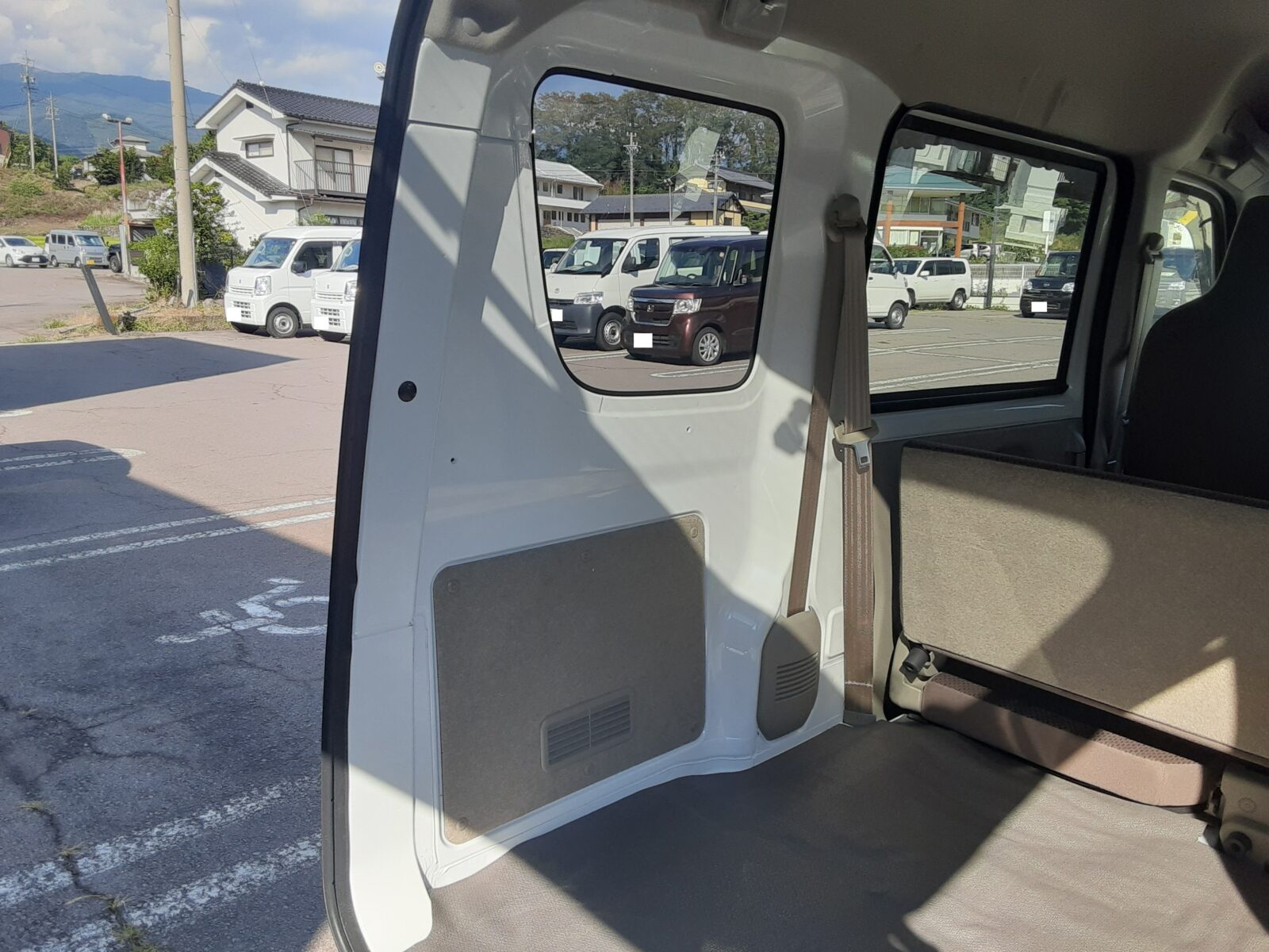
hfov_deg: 65.3
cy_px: 476
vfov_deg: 51.4
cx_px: 634
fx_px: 990
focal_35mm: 27
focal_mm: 2.91
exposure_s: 1/718
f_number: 1.9
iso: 40
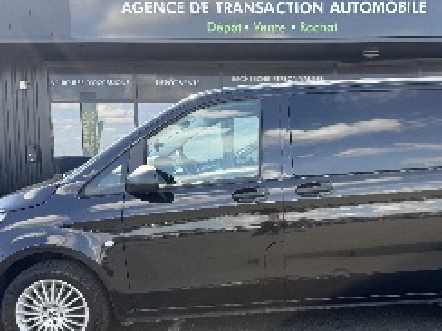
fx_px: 524
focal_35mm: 41
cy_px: 203
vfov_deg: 35.0
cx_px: 293
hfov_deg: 45.1
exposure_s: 1/575
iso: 80
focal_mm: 6.76
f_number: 1.78
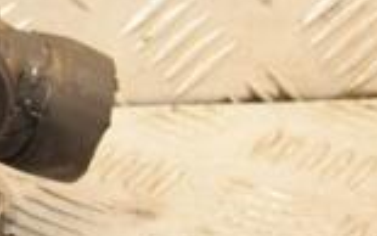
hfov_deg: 10.9
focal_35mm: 177
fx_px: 1819
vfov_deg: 7.4
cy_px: 117
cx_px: -341
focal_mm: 30
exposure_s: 1/125
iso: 800
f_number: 5
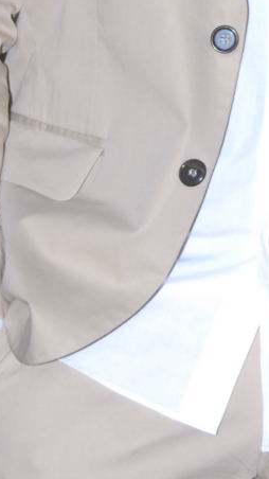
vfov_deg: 7.4
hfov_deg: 4.2
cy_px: -89
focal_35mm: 290
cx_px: 291
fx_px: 3680
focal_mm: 52
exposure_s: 1/125
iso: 250
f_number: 6.3
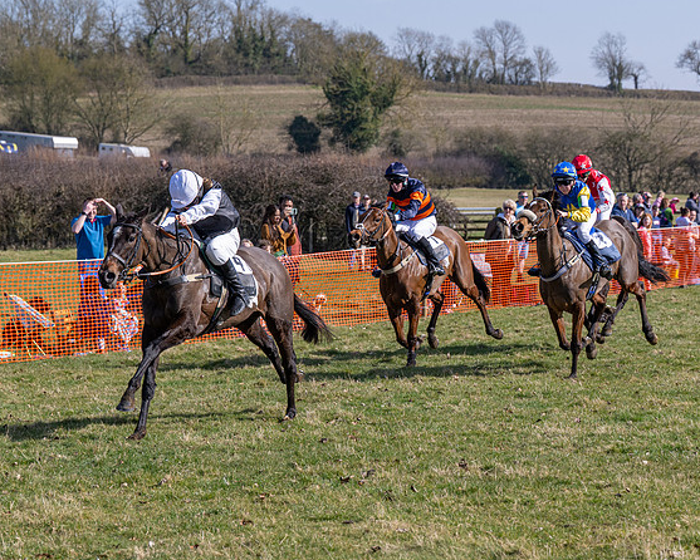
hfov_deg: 15.0
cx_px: 296
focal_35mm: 128
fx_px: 2653
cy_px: 276
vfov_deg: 12.1
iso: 200
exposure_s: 1/1600
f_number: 5
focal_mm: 86
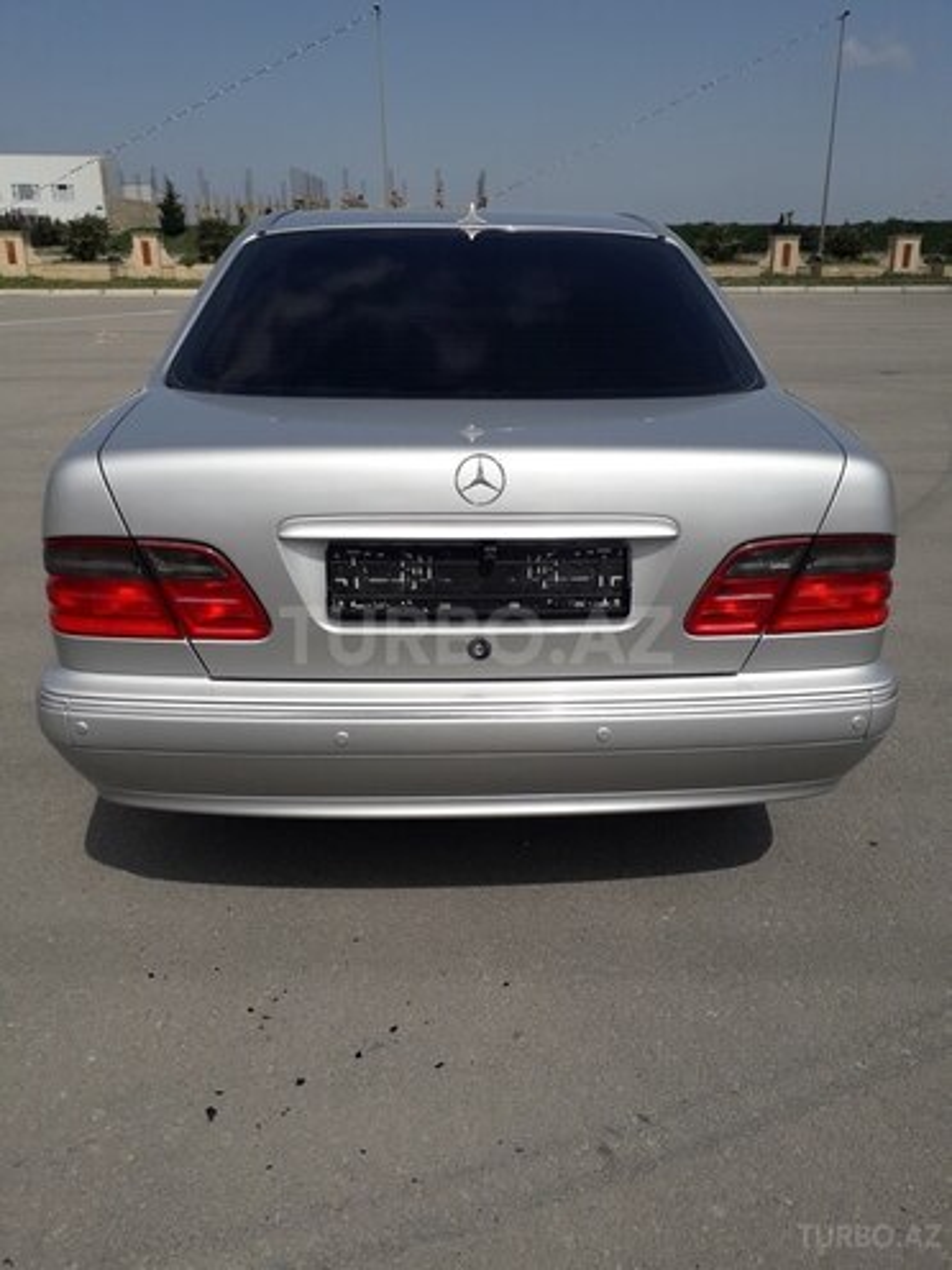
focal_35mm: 27
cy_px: 635
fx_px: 990
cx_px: 476
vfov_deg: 65.3
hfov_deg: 51.4
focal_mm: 3.6
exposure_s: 1/3876
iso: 40
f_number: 1.9
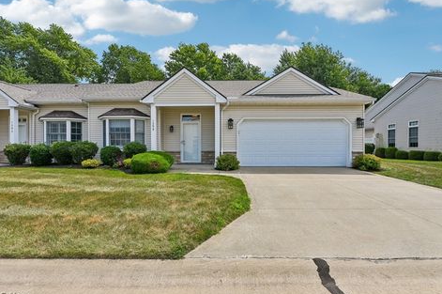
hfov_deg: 93.3
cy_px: 146
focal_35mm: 17
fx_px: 209
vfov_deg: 70.3
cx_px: 220
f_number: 7.1
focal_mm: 16
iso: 400
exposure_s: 1/2000
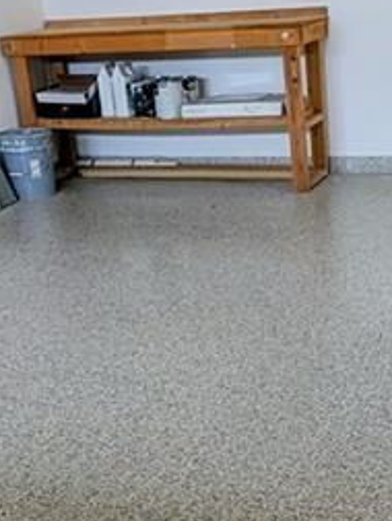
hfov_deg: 25.5
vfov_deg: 32.4
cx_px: 271
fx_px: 860
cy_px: 453
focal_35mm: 57
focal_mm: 2.02
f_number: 1.7
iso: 96
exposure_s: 1/70.5
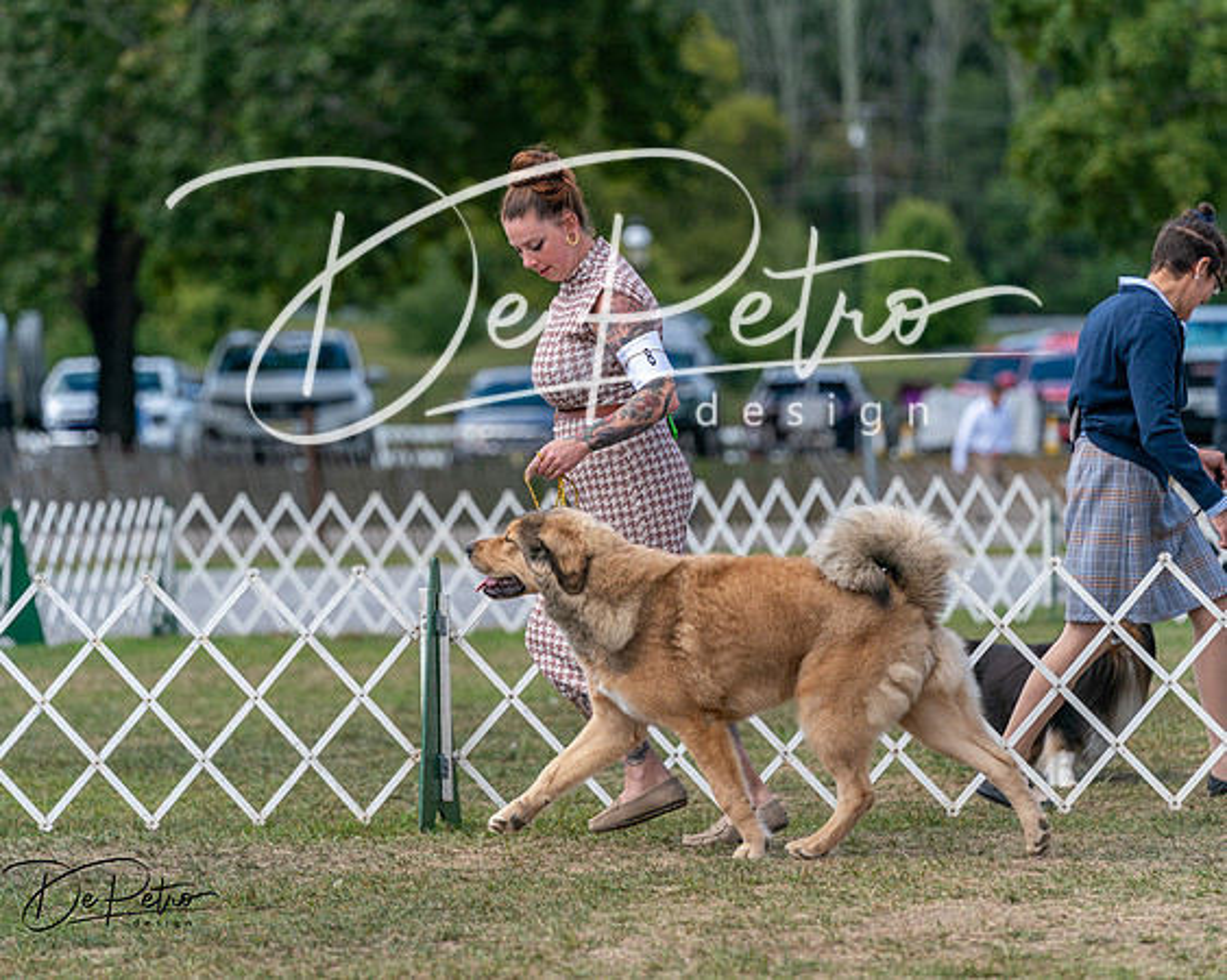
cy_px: 490
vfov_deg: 7.9
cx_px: 614
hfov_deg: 9.9
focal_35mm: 196
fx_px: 7114
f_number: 4
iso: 250
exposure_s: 1/1250
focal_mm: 174
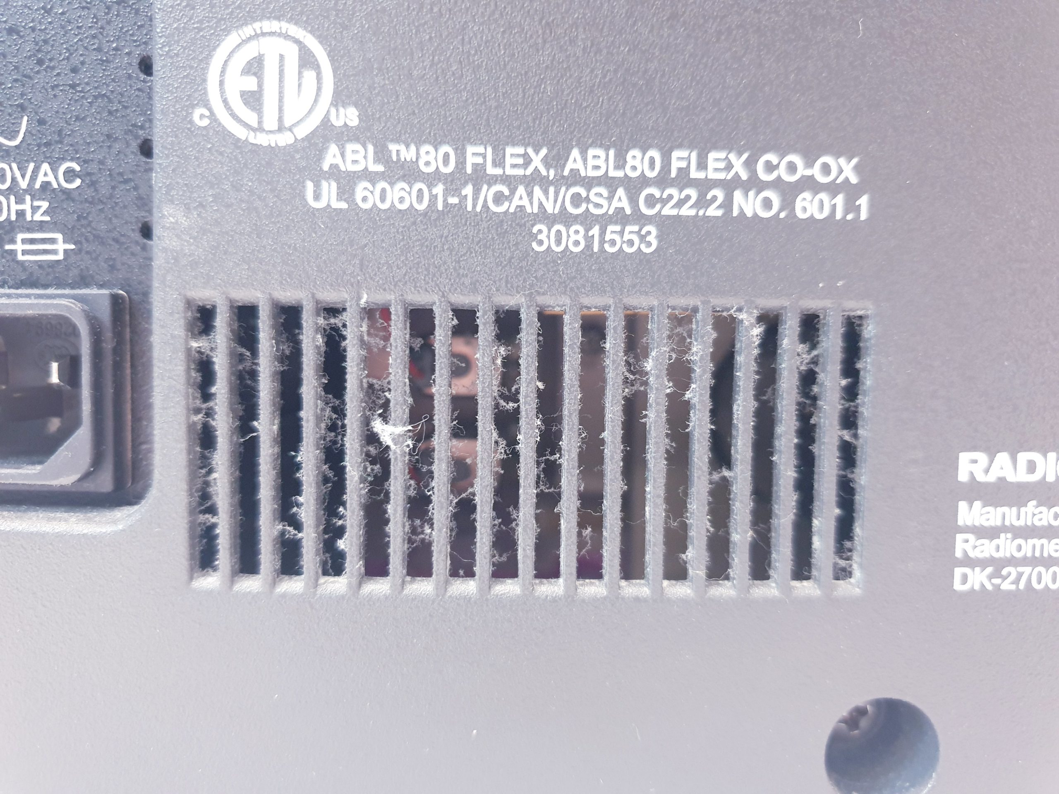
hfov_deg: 67.3
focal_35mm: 26
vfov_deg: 53.1
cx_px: 530
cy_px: 397
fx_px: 795
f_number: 1.5
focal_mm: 4.3
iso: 250
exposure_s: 1/25
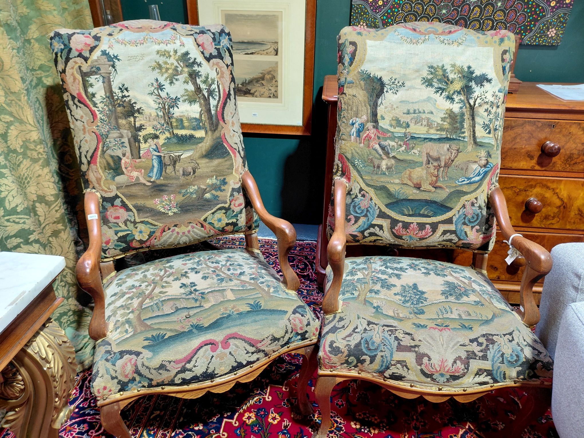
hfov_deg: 69.4
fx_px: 422
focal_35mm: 25
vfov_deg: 54.9
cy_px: 219
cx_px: 292
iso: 160
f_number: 1.8
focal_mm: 4.69
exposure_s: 1/50.1
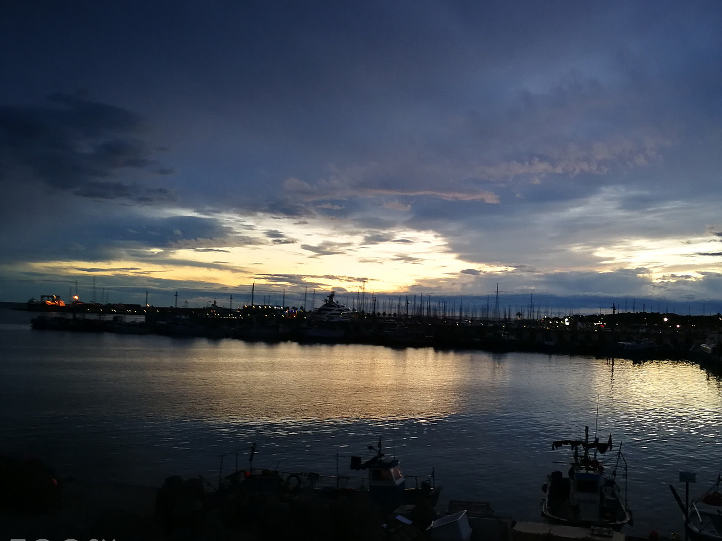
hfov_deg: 53.6
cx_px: 429
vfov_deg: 41.8
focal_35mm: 34
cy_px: 286
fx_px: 709
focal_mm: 3.95
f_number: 2.2
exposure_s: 1/33.3
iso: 200
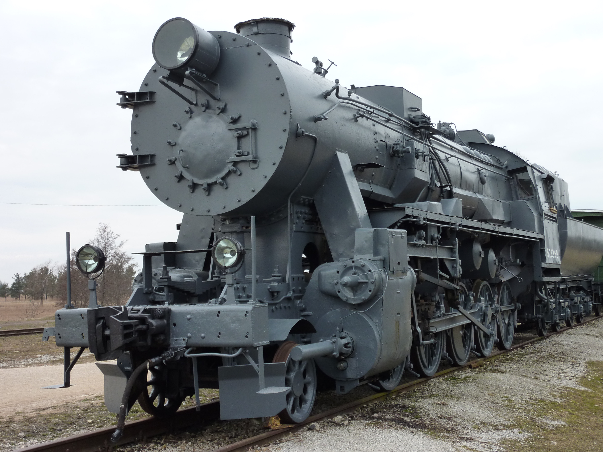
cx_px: 302
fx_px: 836
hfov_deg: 39.7
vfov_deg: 30.3
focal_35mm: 48
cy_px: 226
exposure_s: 1/250
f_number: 4
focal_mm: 7.9
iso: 125
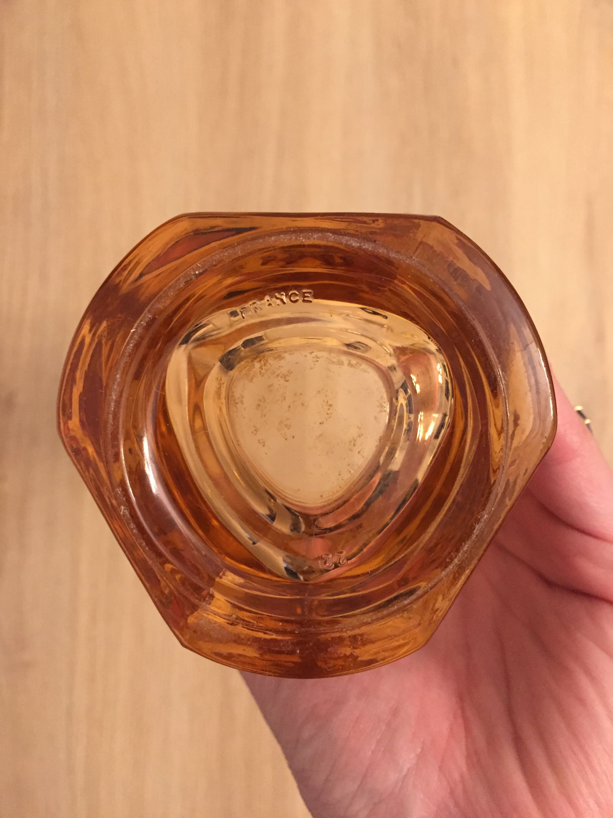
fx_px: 685
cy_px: 409
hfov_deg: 48.2
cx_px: 306
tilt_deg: -85.7
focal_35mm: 29
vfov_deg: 61.7
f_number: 2.2
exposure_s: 1/25
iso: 250
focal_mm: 4.15
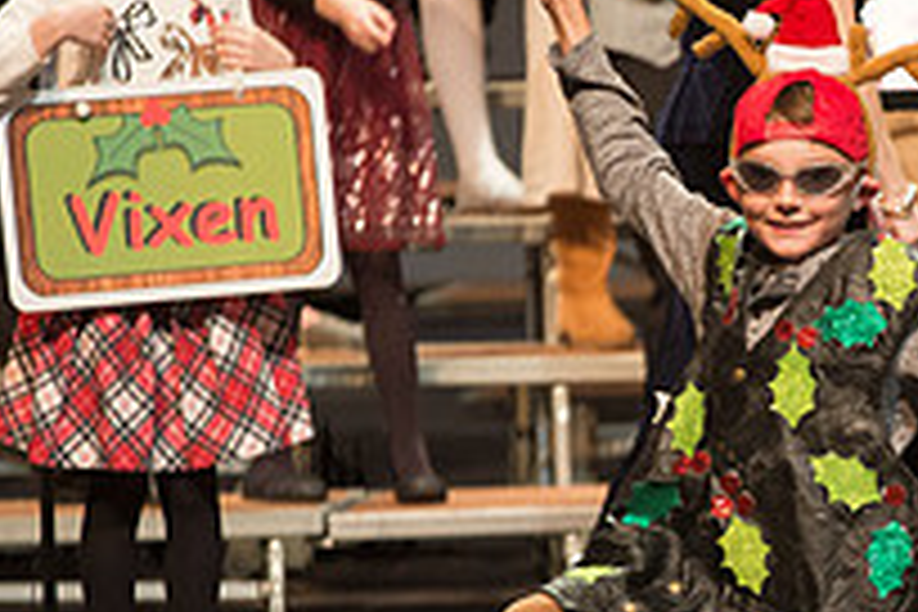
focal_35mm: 568
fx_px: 14483
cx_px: 932
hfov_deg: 3.6
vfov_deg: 2.4
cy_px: 475
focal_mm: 200
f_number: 2.8
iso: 2500
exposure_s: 1/200
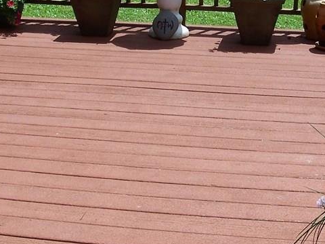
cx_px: 202
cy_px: 74
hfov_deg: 24.1
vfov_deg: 18.1
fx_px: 760
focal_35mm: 81
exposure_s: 1/500
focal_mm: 6.3
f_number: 4
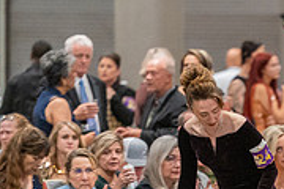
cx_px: 361
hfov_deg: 3.2
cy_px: 215
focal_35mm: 643
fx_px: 5072
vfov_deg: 2.1
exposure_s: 1/250
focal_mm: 200
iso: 6400
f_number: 2.8
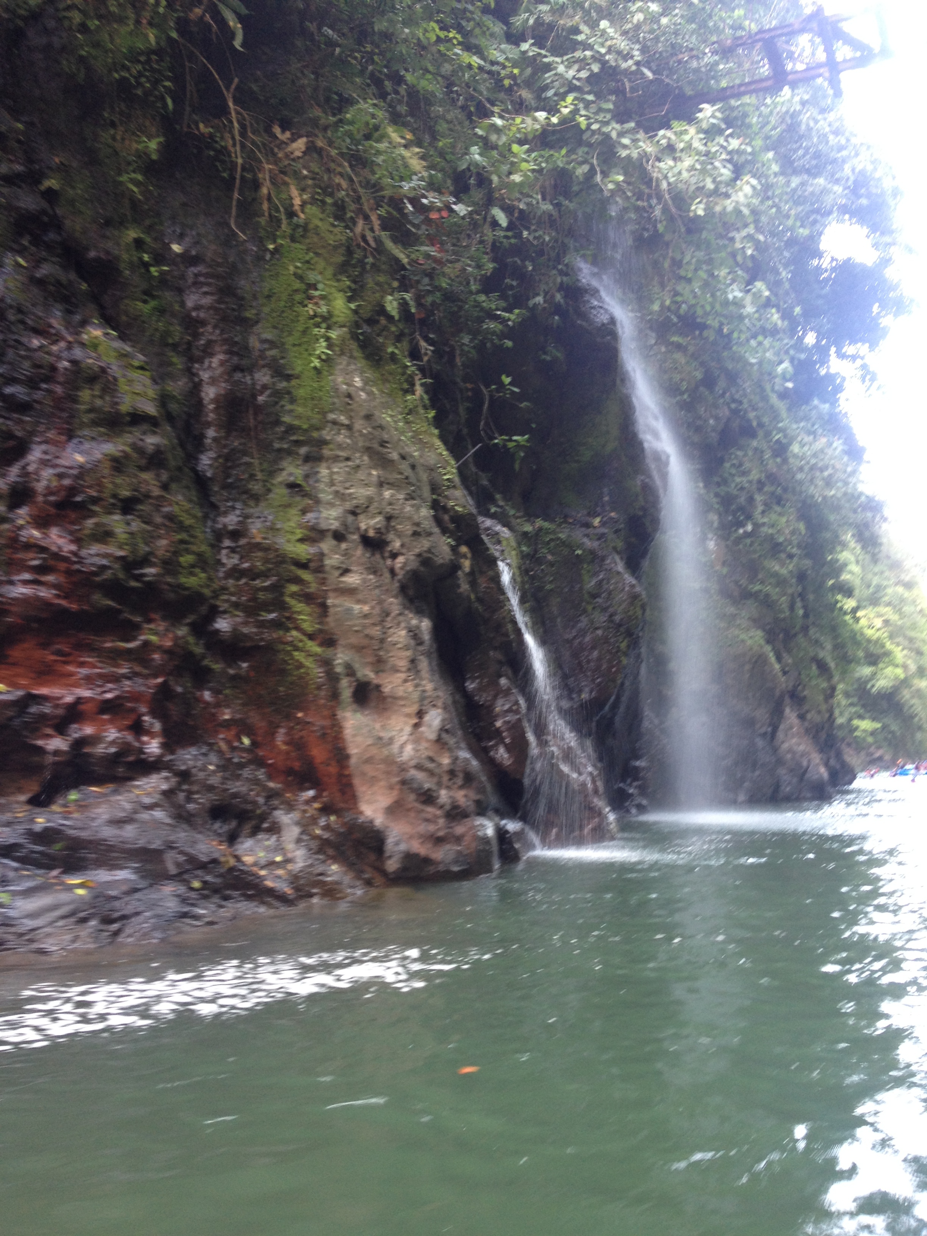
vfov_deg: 52.6
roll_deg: -1.2
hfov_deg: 40.7
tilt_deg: +5.4
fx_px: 1250
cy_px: 618
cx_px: 464
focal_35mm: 35
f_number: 2.4
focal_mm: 4.28
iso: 50
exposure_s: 1/24
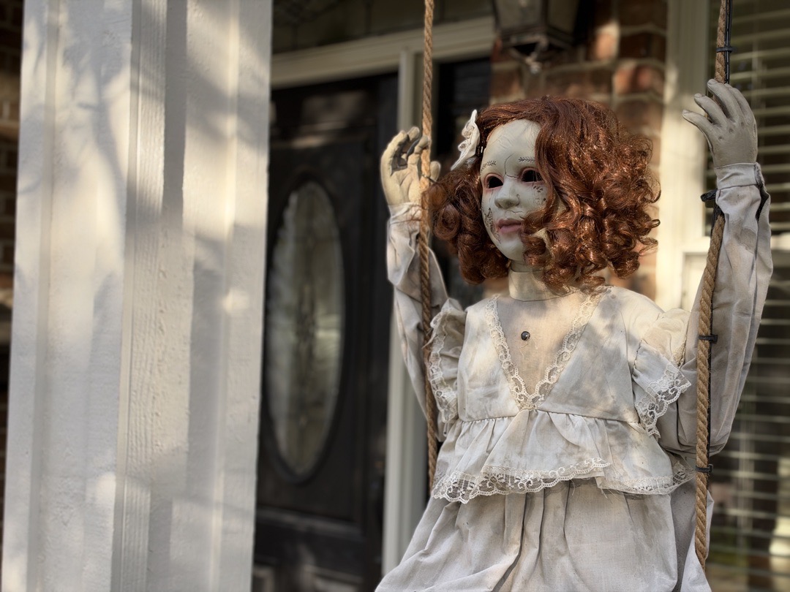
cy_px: 296
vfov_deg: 30.3
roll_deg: -1.9
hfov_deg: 39.7
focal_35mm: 48
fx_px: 1095
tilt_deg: +1.7
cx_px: 395
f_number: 1.8
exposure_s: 1/342
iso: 80
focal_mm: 6.93
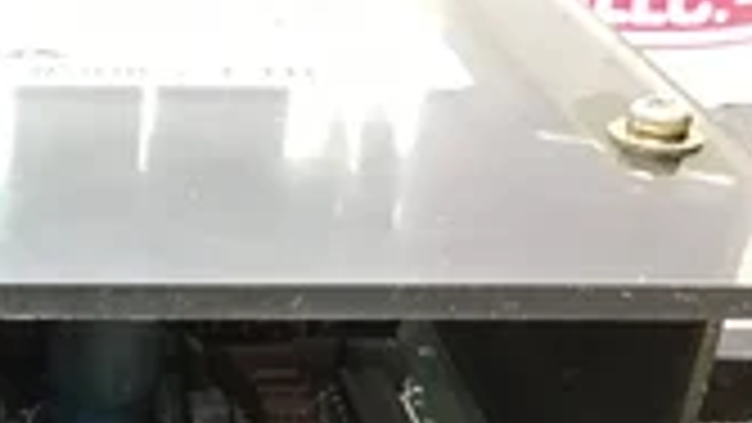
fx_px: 1615
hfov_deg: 24.5
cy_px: 562
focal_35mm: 81
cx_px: -68
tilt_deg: -33.4
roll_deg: +0.9
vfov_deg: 14.3
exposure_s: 1/30
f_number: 2.4
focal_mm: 3.3
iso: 80
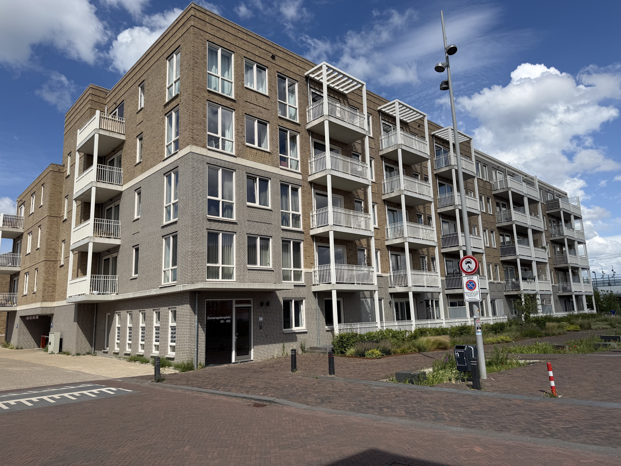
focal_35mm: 24
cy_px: 233
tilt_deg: +10.4
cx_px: 310
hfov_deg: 71.6
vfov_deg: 56.8
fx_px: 431
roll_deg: +1.8
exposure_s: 1/6173
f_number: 1.78
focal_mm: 6.76
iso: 80
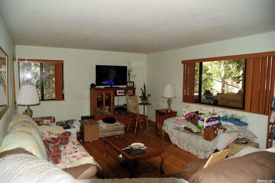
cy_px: 92
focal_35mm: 24
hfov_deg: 73.8
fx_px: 183
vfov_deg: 53.0
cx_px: 138
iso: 200
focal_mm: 24
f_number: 3.5
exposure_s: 1/60
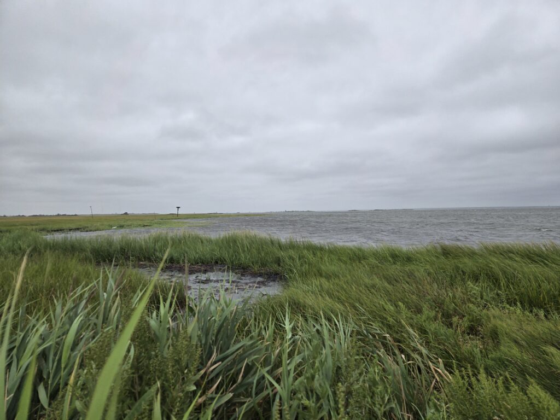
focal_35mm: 23
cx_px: 280
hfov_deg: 73.9
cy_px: 210
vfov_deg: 58.9
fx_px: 372
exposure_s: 1/694
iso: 25
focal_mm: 5.4
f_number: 1.8
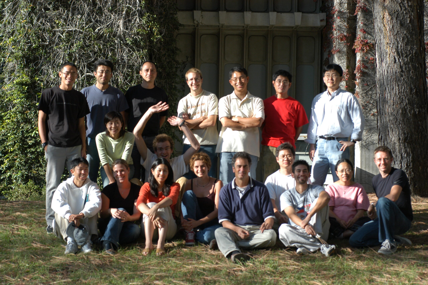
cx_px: 214
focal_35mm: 90
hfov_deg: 22.6
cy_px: 142
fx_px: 1069
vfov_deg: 15.2
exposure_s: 1/800
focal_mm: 60
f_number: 4
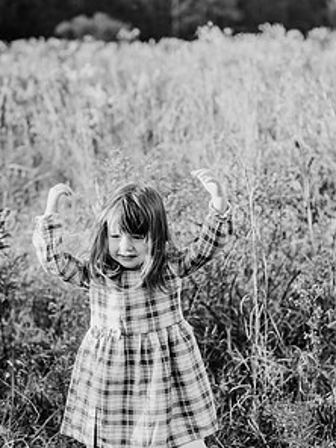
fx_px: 945
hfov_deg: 20.1
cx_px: 127
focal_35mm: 73
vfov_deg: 26.6
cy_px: 263
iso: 500
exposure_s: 1/1000
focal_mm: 50
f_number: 2.8
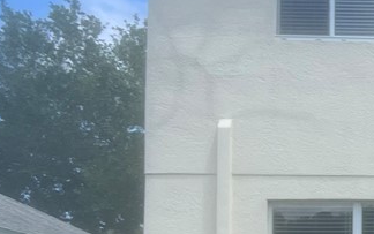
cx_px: 721
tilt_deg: +5.5
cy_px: 257
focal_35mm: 136
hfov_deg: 13.4
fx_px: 1387
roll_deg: +2.1
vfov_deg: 9.6
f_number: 1.5
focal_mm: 5.7
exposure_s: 1/2404
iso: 50
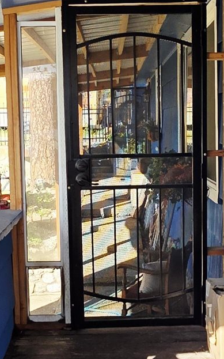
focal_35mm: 51
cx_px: 135
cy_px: 176
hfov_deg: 25.3
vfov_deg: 39.6
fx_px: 498
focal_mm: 2.2
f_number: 1.9
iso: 40
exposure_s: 1/625
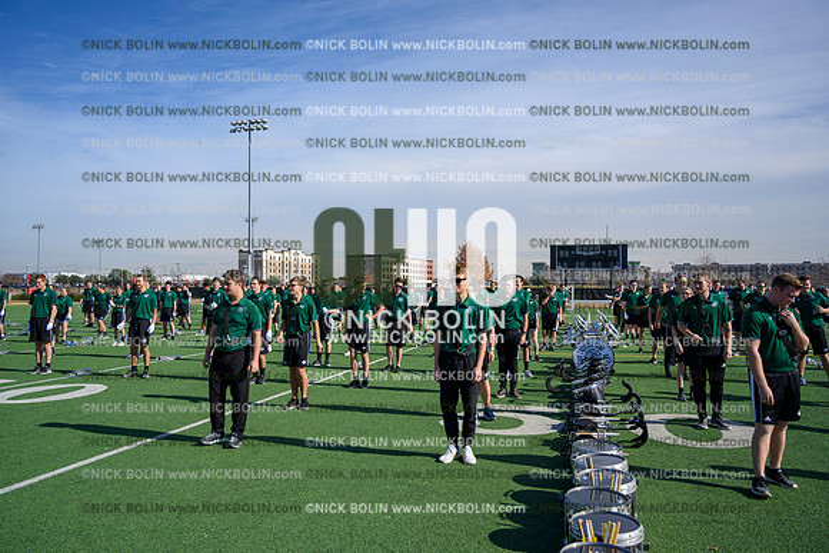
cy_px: 276
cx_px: 414
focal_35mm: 28
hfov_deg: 65.5
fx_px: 645
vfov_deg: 46.4
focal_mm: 28
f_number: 4
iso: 125
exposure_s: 1/3200
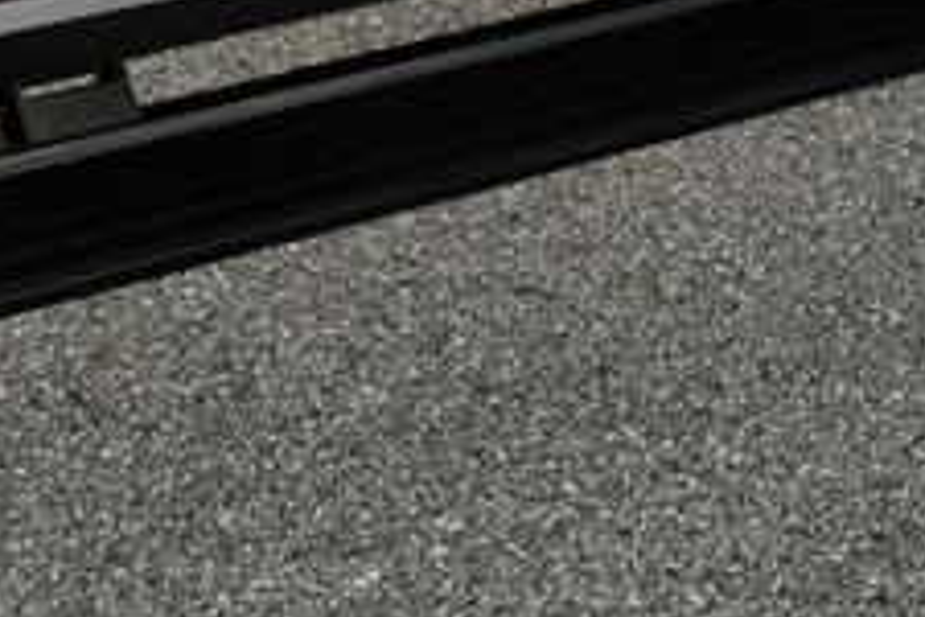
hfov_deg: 17.9
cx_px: 481
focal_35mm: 114
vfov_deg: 11.7
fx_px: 2929
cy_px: -165
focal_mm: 20
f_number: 11
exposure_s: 1/500
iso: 100
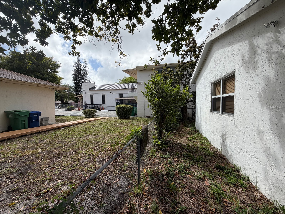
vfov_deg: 85.7
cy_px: 107
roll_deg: +0.2
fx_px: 115
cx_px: 142
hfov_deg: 102.1
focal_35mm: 14
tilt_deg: -2.0
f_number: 2.2
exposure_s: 1/1105
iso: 20
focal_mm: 2.22
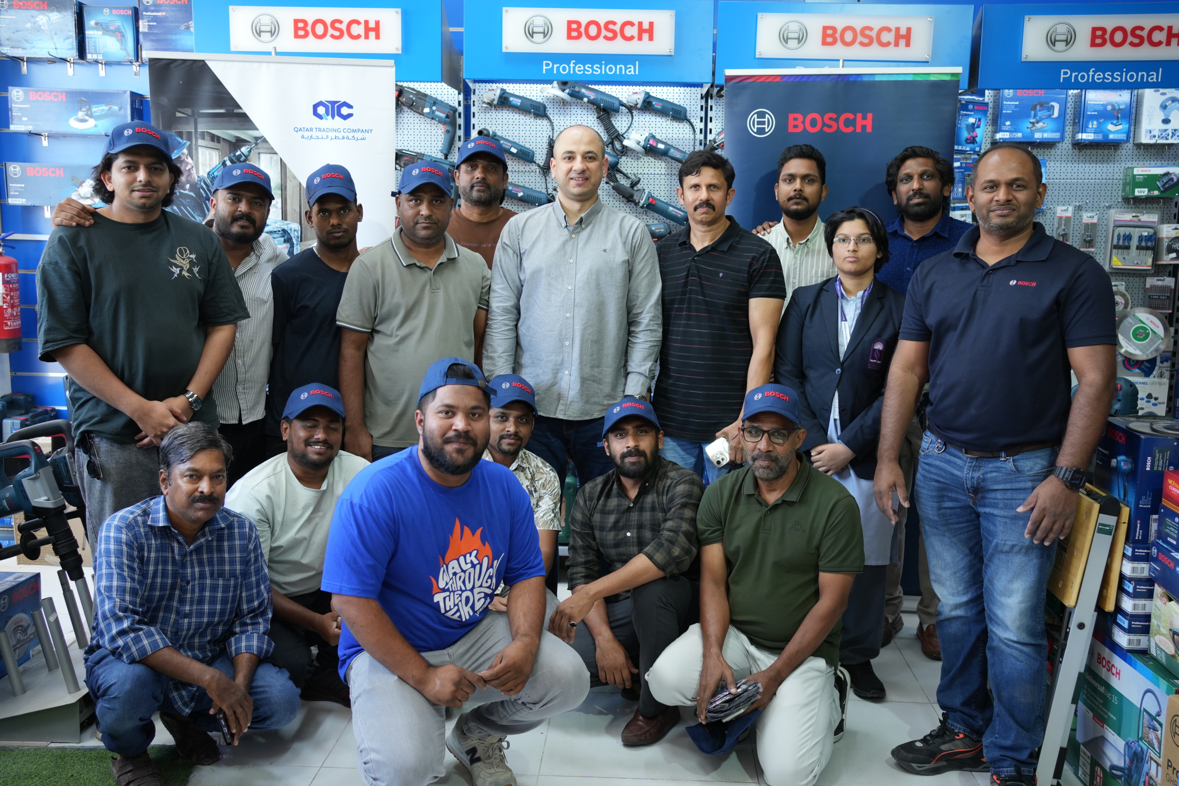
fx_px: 1146
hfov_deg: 54.4
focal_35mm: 35
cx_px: 590
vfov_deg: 37.9
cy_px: 393
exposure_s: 1/100
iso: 500
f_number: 4
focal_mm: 35
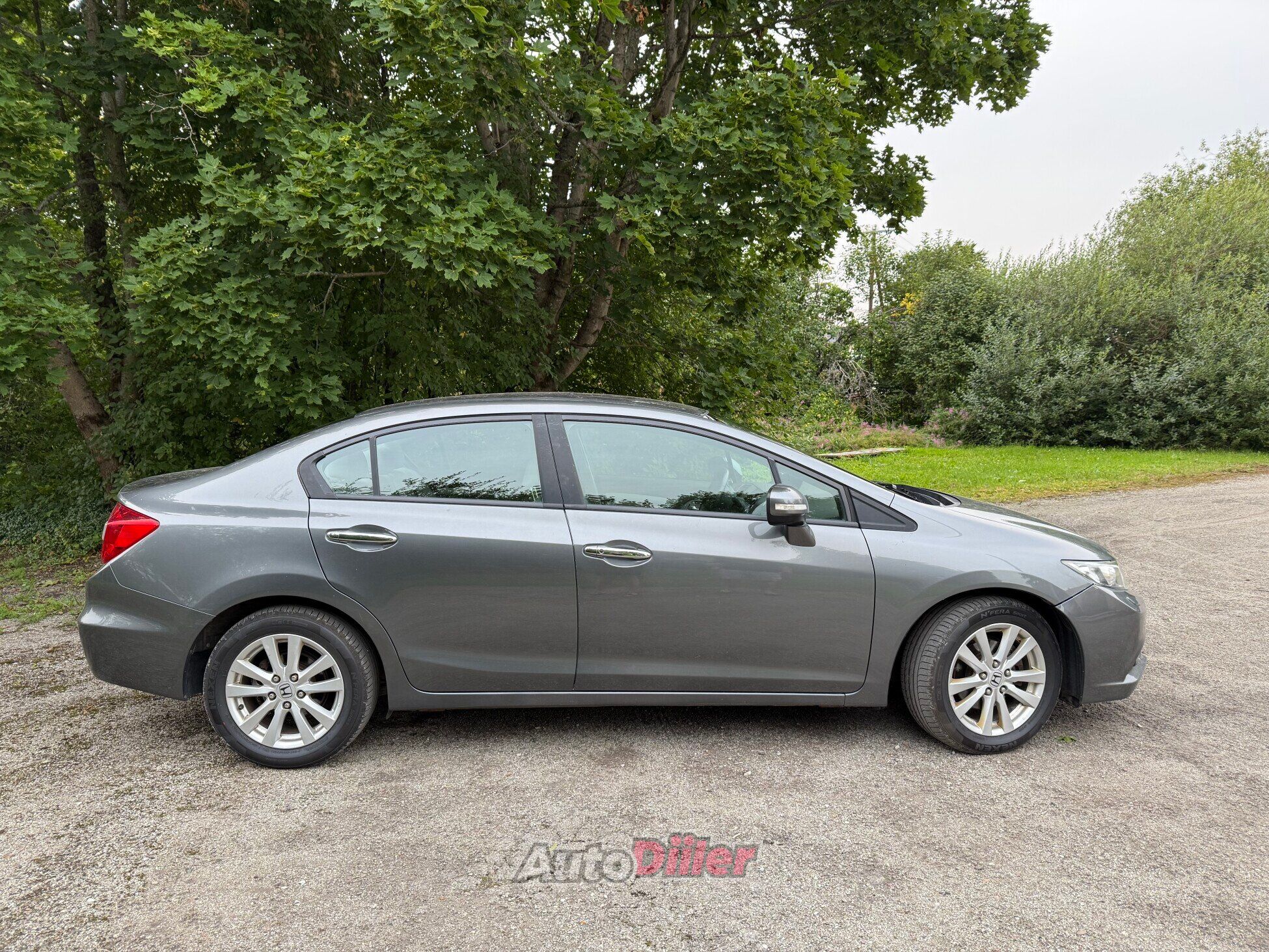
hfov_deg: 71.6
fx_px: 880
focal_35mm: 24
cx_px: 634
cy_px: 476
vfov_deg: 56.8
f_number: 1.78
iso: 125
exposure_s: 1/121
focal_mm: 6.76
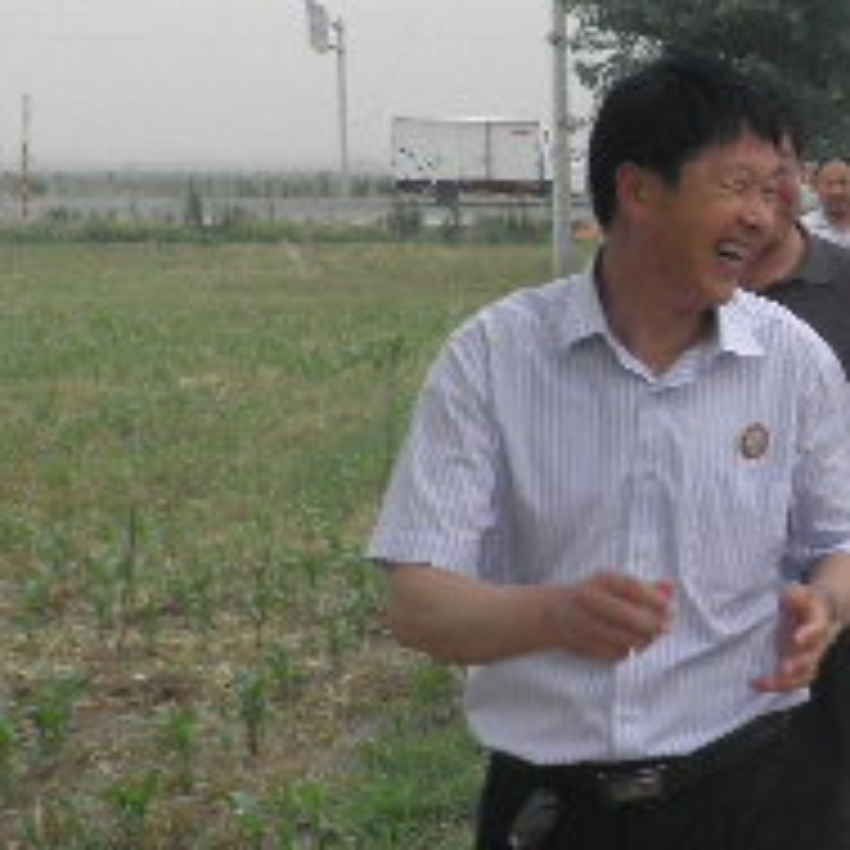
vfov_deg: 24.0
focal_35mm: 72
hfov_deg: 22.0
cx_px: 1043
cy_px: 346
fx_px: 2000
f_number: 3.3
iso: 64
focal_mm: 4.3
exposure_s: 1/200
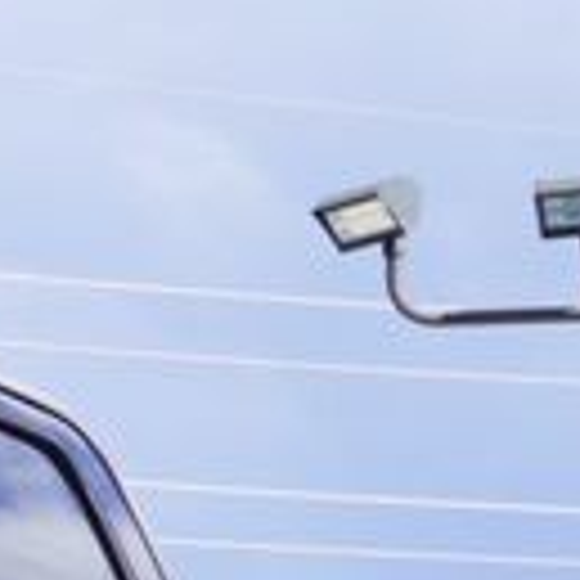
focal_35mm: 293
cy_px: 985
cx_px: -1205
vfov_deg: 5.9
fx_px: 5561
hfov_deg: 5.6
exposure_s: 1/125
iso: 100
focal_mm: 29
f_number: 9
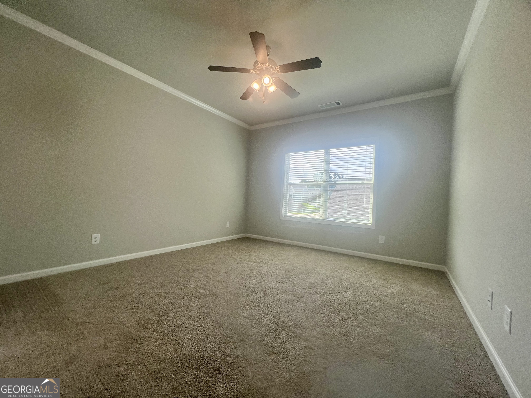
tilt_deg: -0.6
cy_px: 199
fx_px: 199
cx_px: 266
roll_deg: -1.6
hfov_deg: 106.2
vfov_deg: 89.9
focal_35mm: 13
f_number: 1.8
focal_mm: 1.57
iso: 32
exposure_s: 1/138
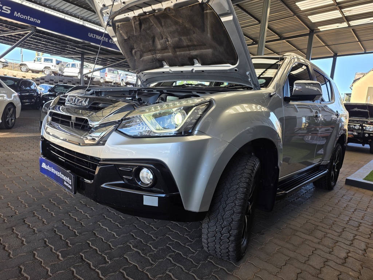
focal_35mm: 23
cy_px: 140
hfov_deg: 73.9
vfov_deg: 58.9
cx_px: 186
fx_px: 248
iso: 20
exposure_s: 1/124
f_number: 1.7
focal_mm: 6.25
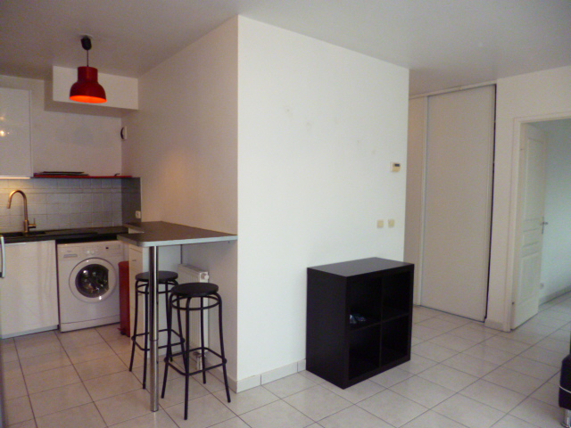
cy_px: 214
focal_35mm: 24
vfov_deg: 56.8
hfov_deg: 71.6
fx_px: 396
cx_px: 286
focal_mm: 4.3
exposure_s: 1/60
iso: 400
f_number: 2.5
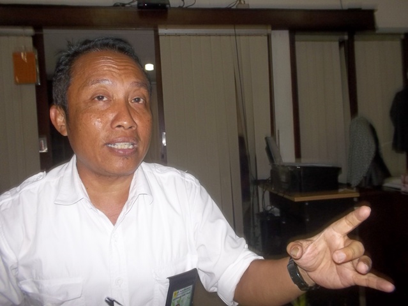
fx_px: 342
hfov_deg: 61.6
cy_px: 153
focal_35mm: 29
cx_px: 204
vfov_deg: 48.3
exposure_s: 1/30
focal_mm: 4.1
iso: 160
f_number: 3.3
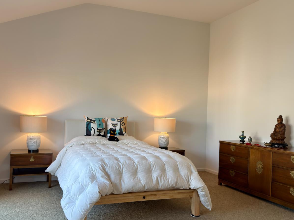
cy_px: 116
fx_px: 255
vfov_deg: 46.8
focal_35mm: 30
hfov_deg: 59.6
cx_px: 122
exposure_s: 1/60
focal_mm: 6.76
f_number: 1.78
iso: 64
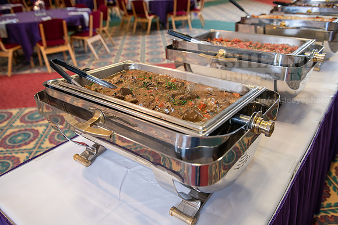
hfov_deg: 63.6
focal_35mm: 29
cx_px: 169
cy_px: 112
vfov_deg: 45.0
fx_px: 272
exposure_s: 1/100
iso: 500
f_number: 3.5
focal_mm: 29
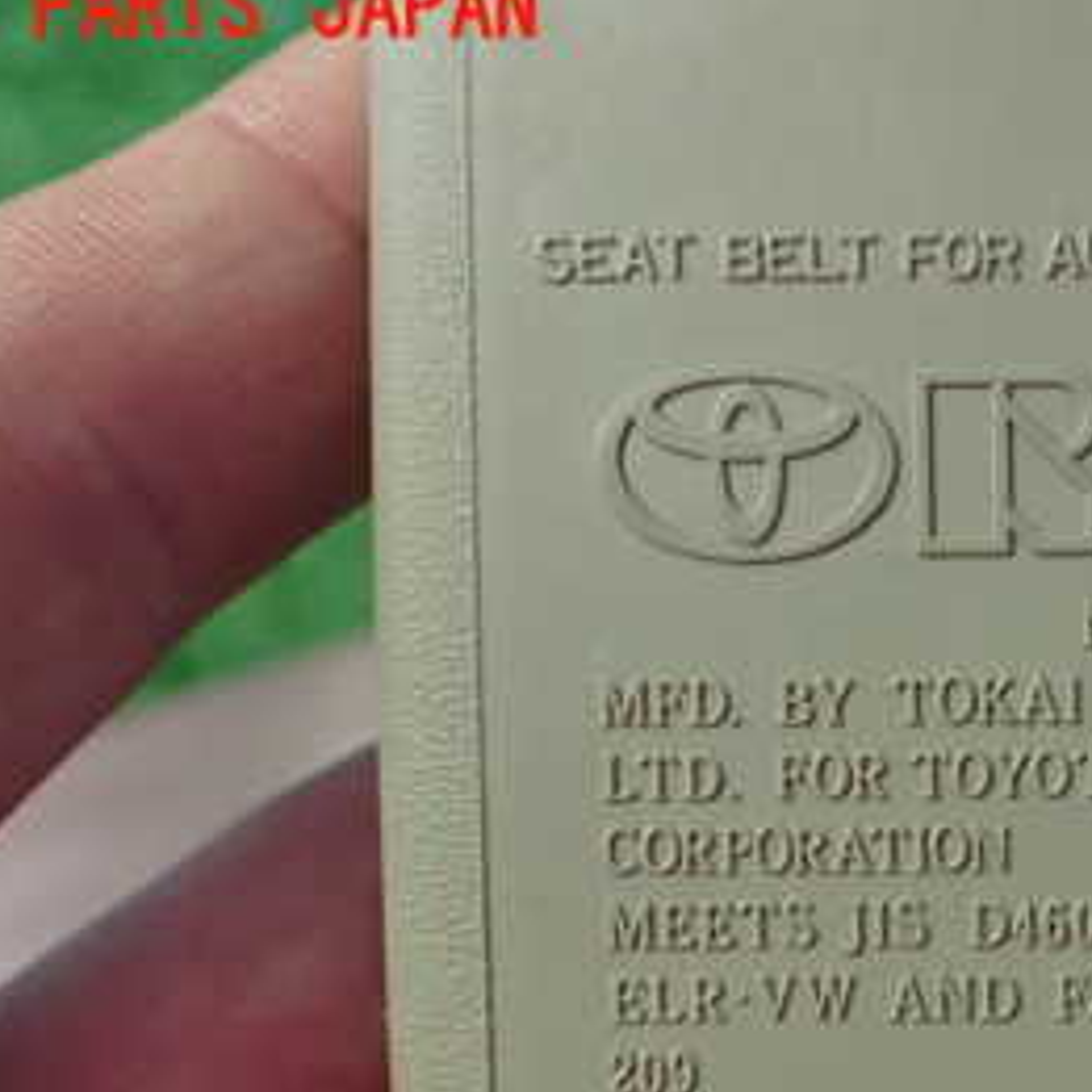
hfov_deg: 26.9
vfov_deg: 27.5
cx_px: 1033
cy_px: 900
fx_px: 2177
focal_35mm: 61
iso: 800
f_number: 2.3
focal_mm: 5.4
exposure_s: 1/30
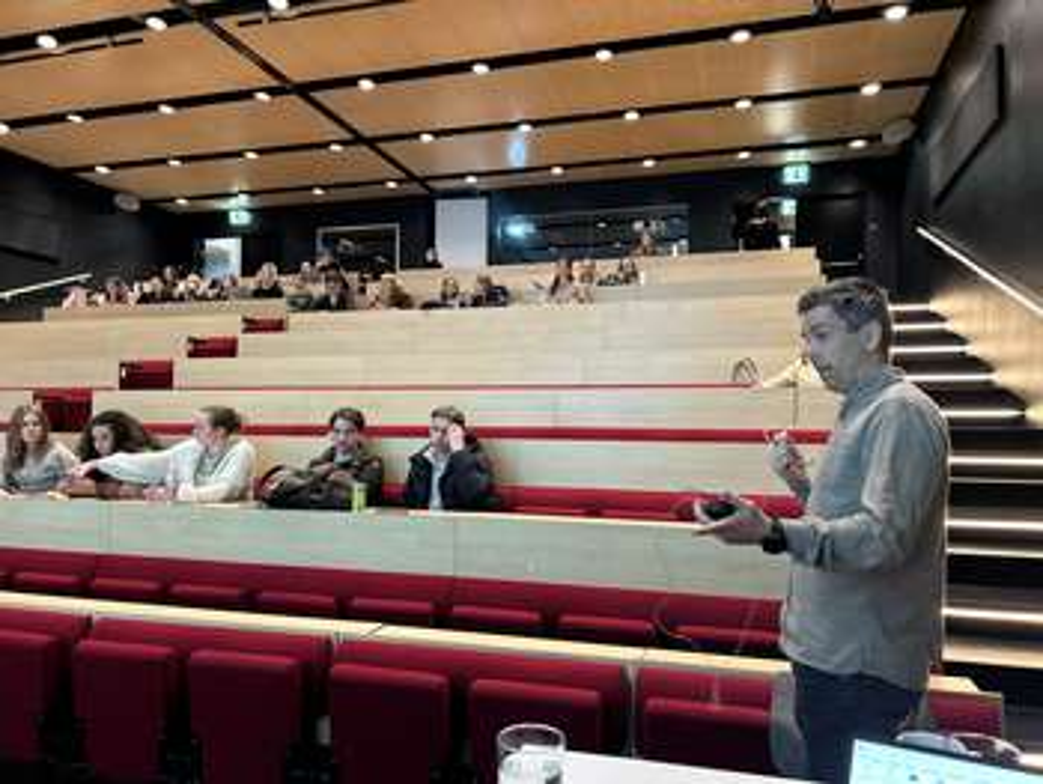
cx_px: 522
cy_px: 392
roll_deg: -0.7
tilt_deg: +3.0
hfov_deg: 67.3
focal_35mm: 26
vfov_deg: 53.1
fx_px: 784
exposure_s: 1/38
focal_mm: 5.7
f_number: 1.5
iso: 500
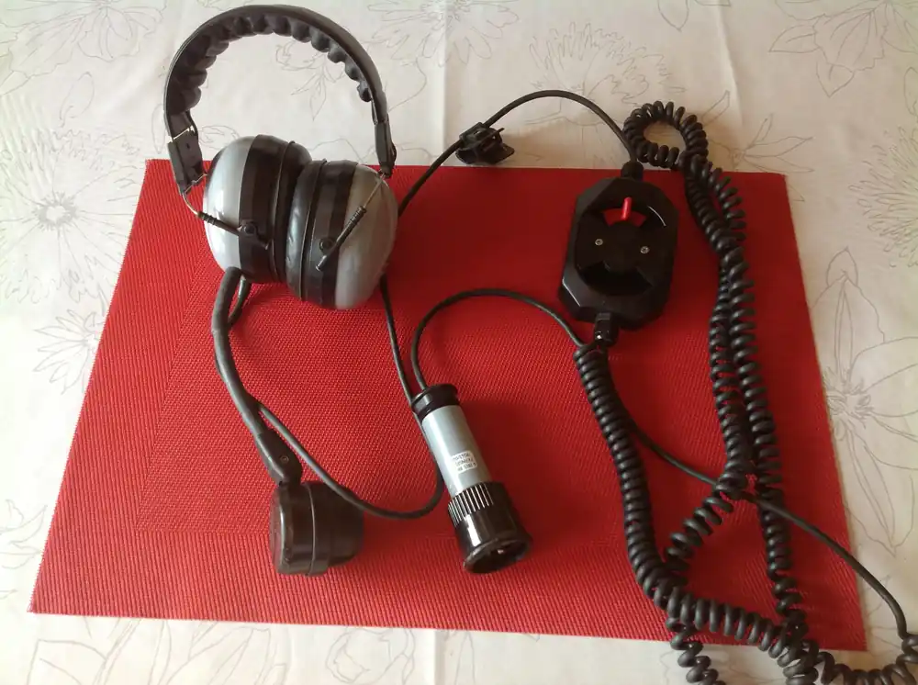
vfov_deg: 40.6
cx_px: 459
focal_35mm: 35
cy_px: 342
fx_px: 926
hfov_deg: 52.7
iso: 64
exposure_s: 1/40
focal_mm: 4.28
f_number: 2.4
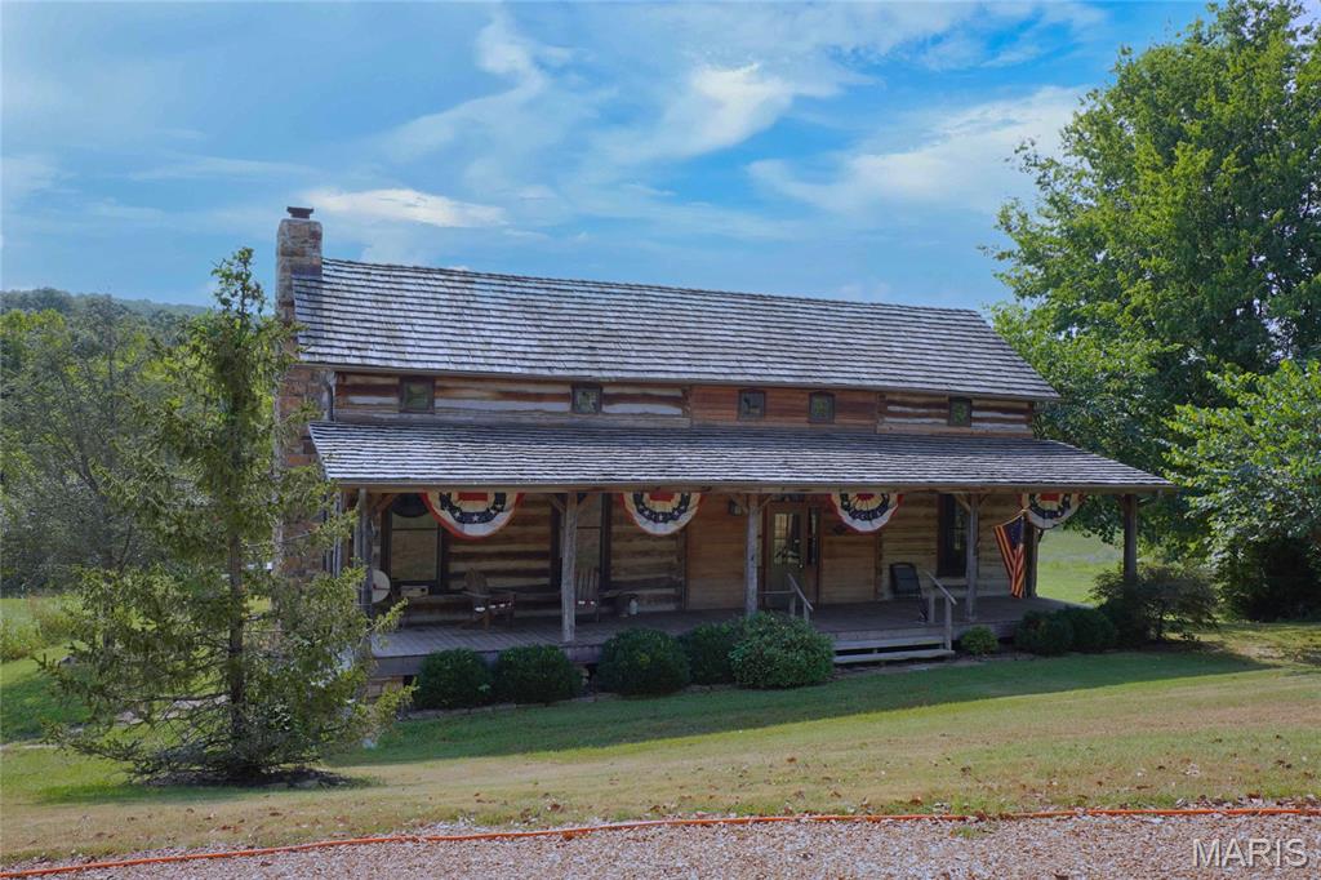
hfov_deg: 61.9
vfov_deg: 43.6
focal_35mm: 30
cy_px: 440
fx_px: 1100
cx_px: 660
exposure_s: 1/320
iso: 100
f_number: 5.6
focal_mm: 20
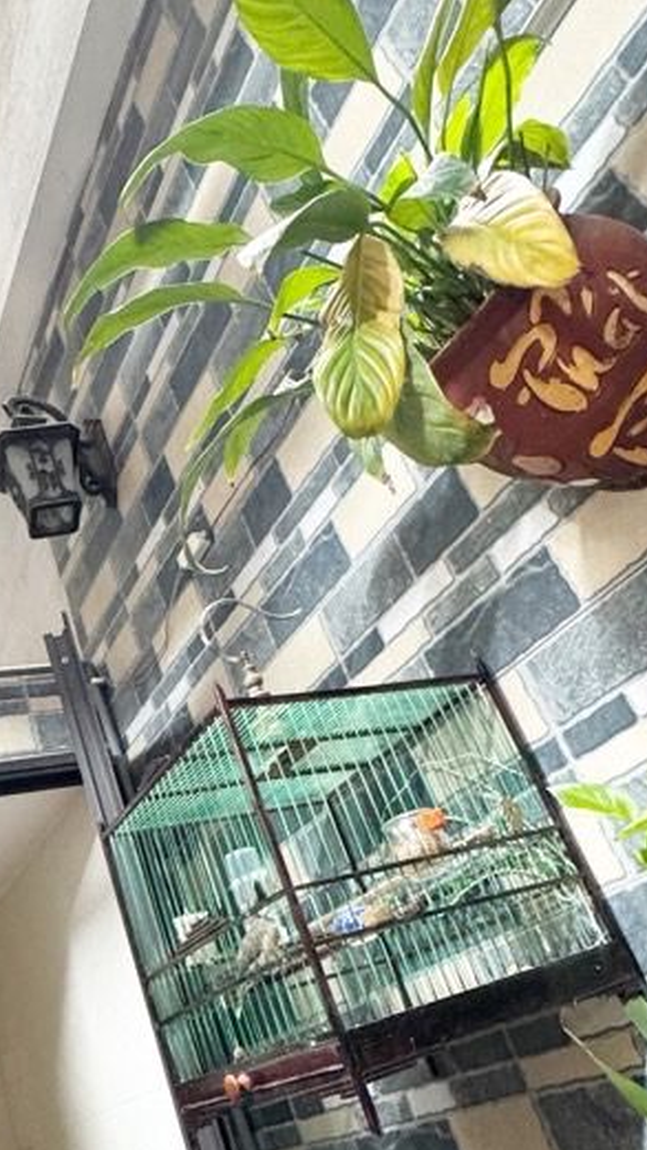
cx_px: 152
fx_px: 915
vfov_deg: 63.6
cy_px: 702
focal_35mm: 30
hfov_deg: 37.8
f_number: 2.2
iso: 640
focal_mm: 2.22
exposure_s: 1/50
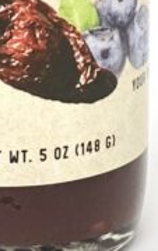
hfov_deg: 4.2
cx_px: 42
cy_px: -340
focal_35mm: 313
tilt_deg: -4.8
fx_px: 2150
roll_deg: -1.3
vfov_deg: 6.4
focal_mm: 6
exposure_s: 1/120
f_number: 2
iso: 32
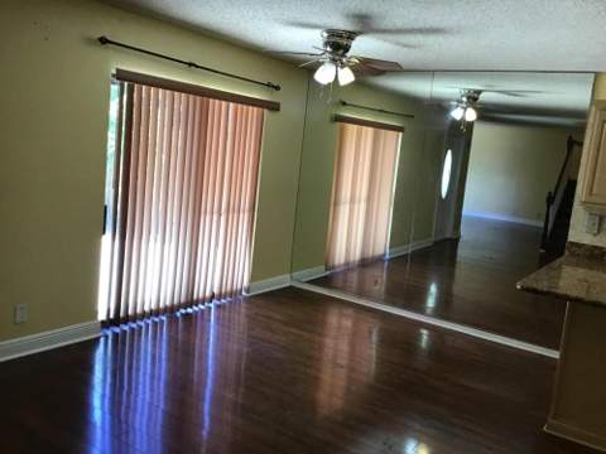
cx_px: 303
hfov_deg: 58.4
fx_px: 543
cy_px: 227
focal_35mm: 31
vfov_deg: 45.4
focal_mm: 3.3
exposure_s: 1/30
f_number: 2.4
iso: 40
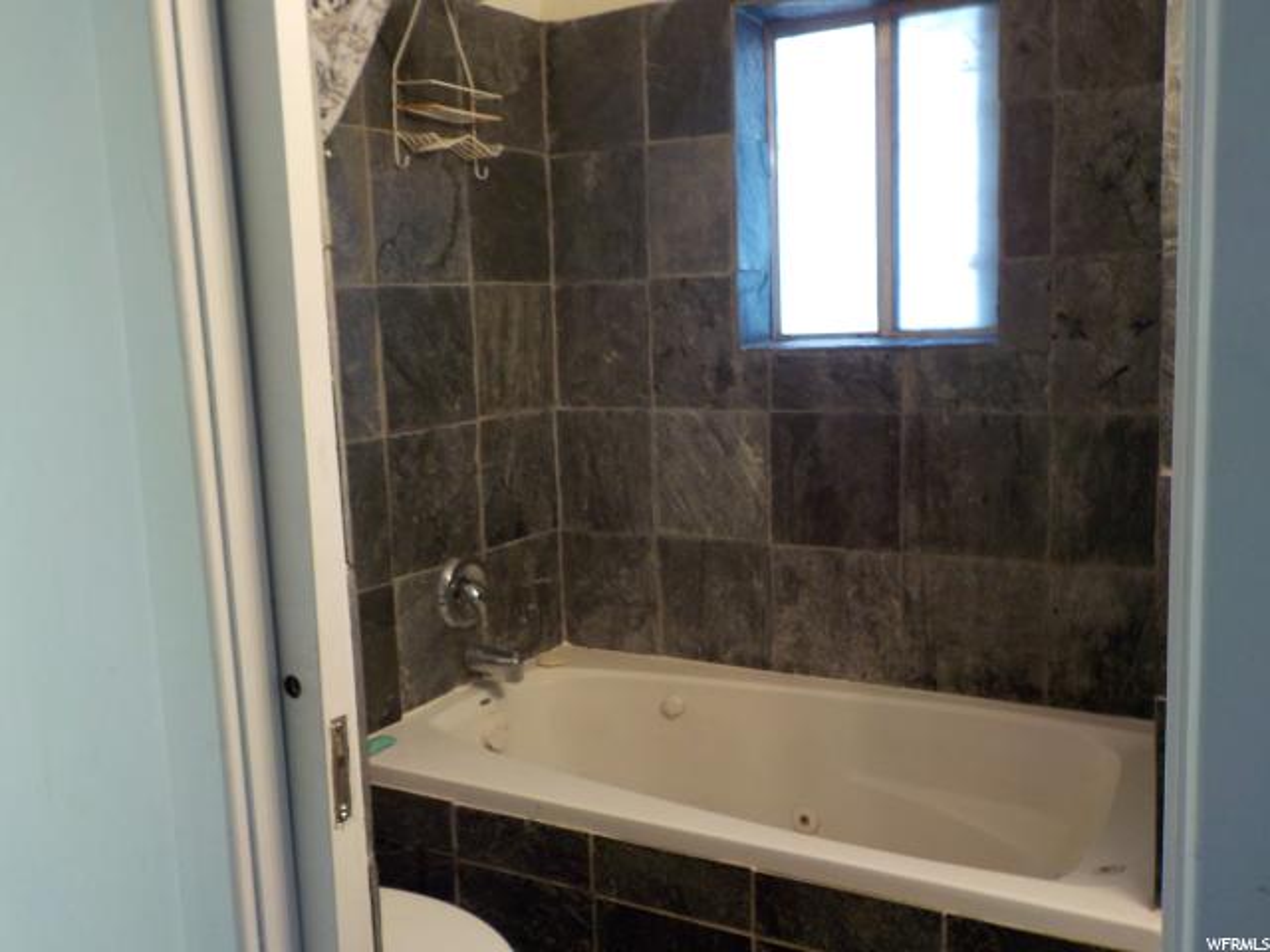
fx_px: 1101
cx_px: 635
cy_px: 476
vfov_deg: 46.8
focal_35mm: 30
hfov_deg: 60.0
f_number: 3.3
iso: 220
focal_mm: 4.1
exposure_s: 1/30
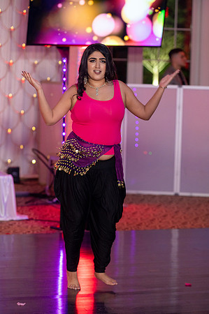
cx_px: 104
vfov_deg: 16.4
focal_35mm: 125
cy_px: 157
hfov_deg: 10.9
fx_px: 1091
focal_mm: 125
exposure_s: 1/160
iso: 1000
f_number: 2.8
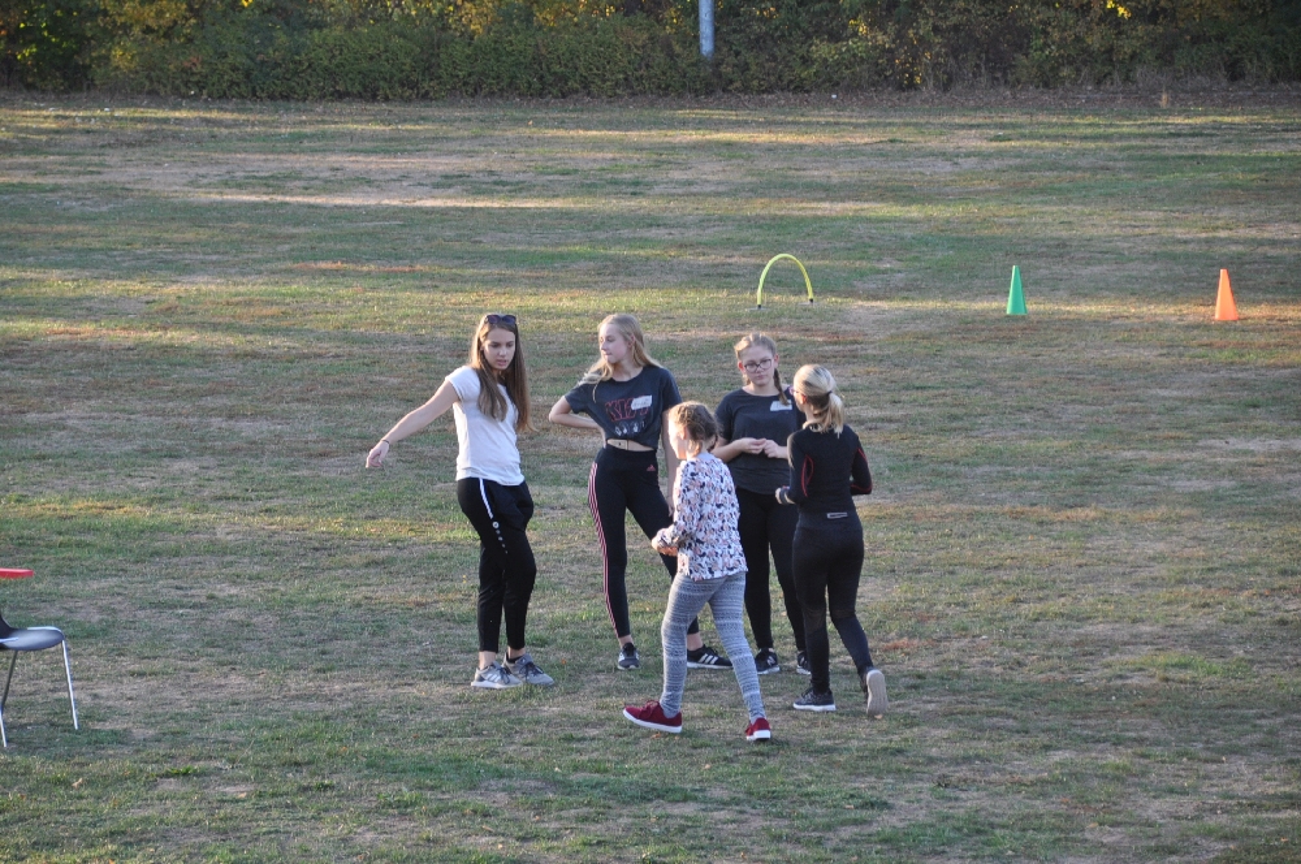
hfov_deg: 10.2
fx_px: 7309
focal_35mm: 202
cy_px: 432
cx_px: 650
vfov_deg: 6.8
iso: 560
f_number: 6
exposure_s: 1/250
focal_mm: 135
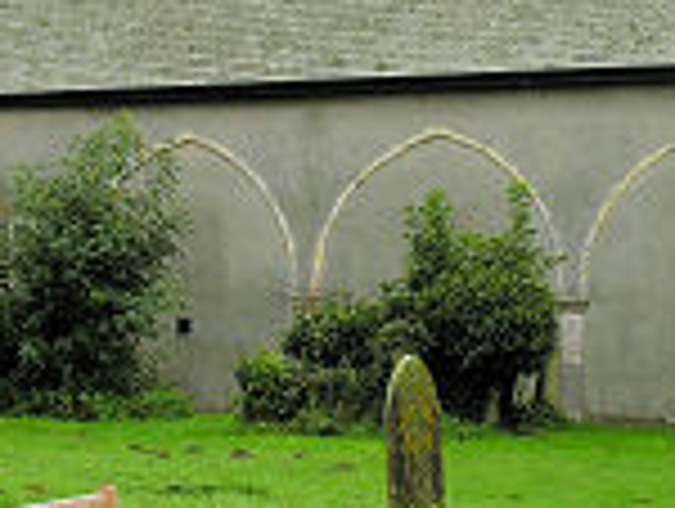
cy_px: 191
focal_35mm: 107
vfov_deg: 13.9
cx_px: 436
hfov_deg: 18.3
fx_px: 2090
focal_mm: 8.9
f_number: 4
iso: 50
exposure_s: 1/107
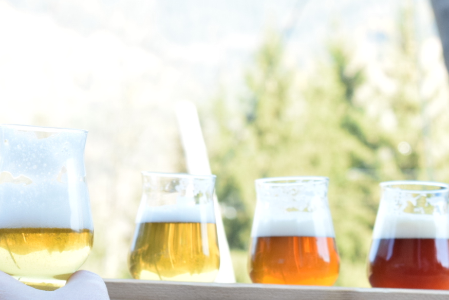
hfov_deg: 13.4
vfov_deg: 9.0
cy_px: 243
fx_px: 1908
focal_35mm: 153
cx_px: 250
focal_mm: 55
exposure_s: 1/160
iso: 800
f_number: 8
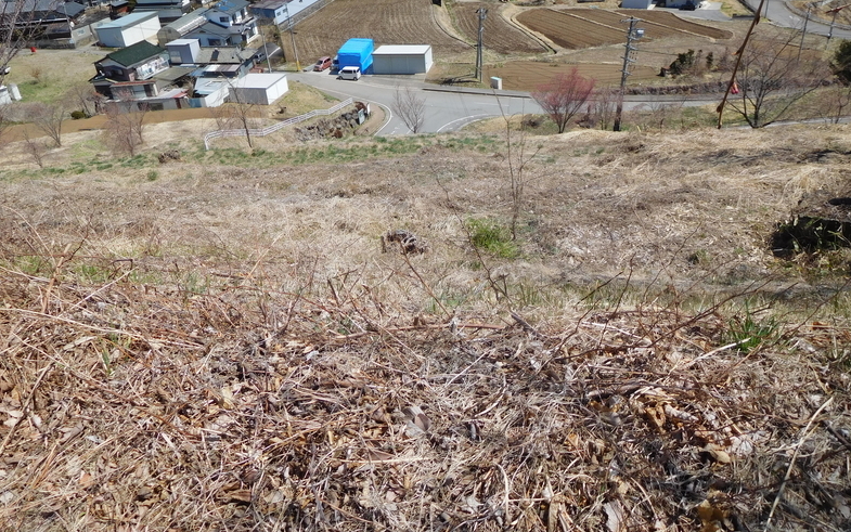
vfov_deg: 45.9
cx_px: 433
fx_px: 626
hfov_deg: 68.4
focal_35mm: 27
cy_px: 229
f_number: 6.8
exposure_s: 1/400
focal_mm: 4.5
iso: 125
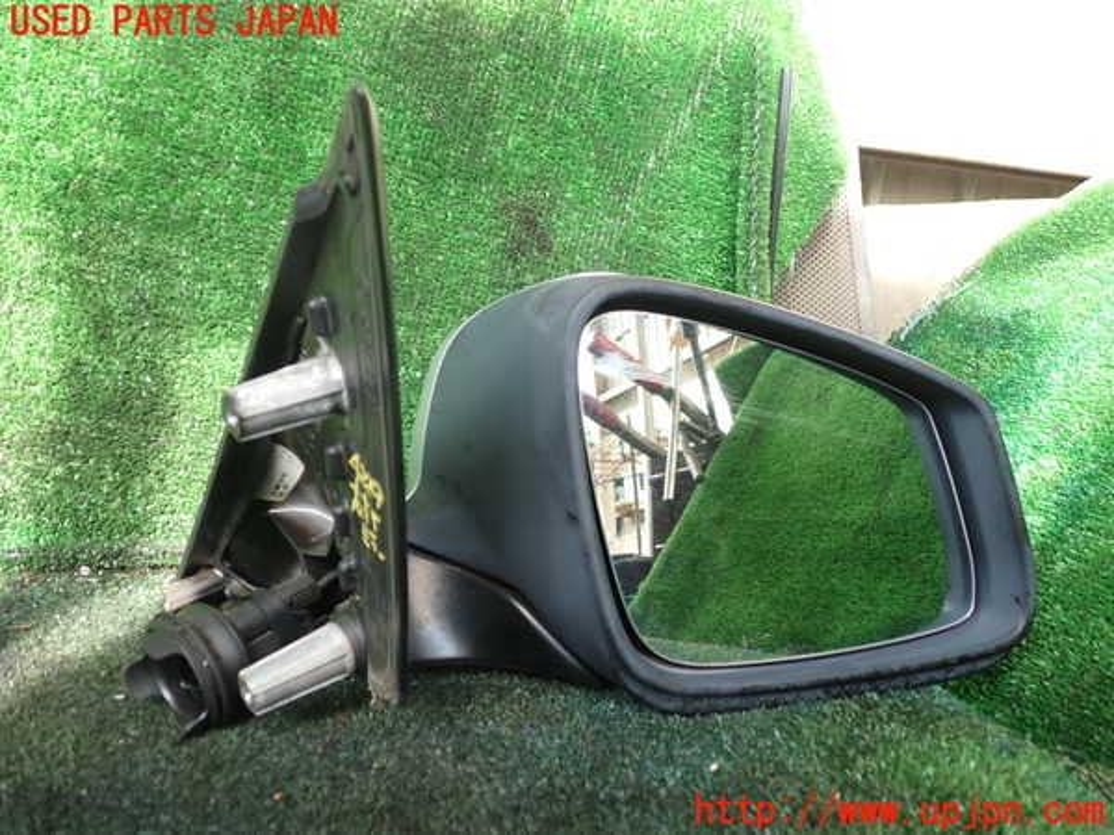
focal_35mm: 30
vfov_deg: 46.8
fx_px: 965
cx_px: 557
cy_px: 418
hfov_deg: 60.0
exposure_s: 1/80
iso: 100
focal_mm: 5.4
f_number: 2.3
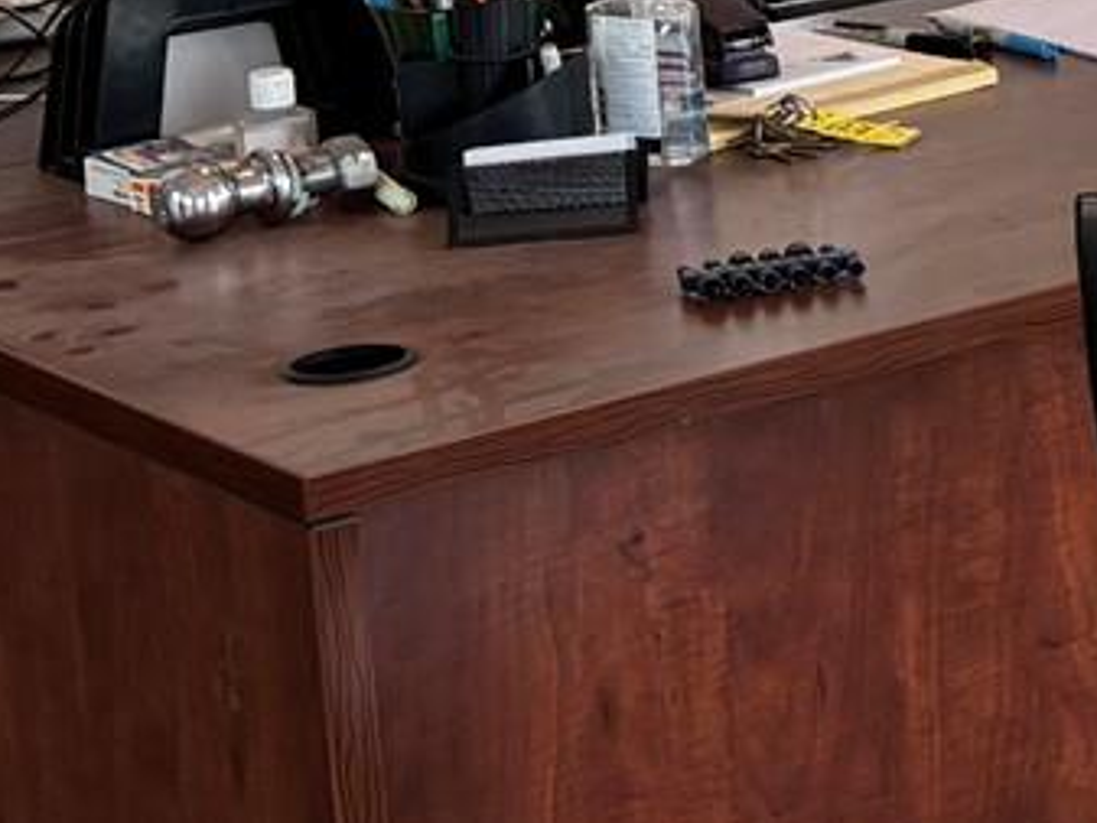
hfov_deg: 10.4
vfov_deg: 9.2
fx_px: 5009
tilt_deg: -11.0
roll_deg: -0.3
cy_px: -277
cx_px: 2796
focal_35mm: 158
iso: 50
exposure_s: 1/120
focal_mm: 5.96
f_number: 1.6
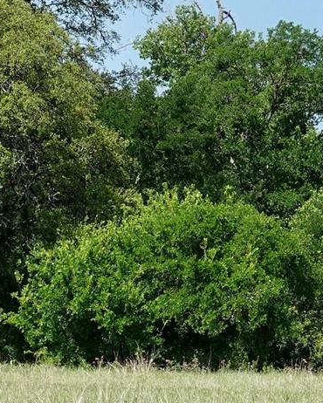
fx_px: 6054
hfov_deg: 3.1
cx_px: 86
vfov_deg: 3.8
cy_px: 295
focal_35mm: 507
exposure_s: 1/800
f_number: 4
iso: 100
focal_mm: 42.08
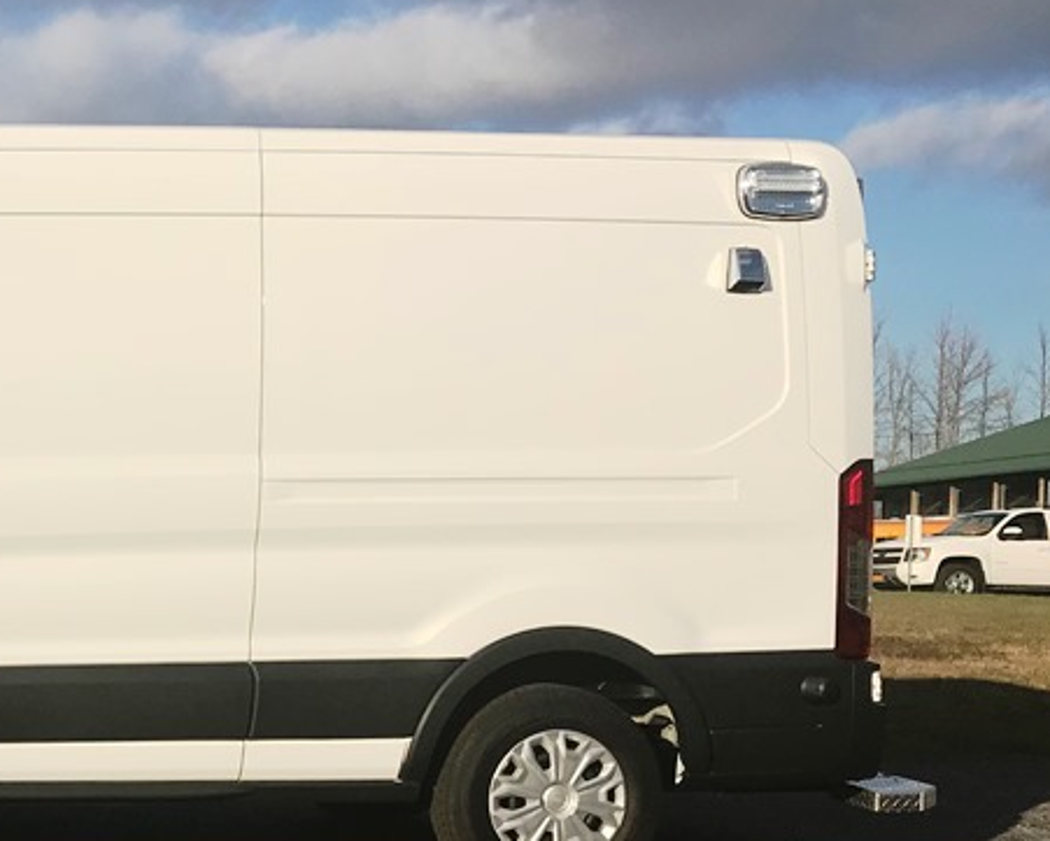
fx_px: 1927
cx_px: -72
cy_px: 678
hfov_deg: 28.1
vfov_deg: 24.2
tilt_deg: -1.0
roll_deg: -1.0
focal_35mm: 62
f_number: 1.8
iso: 20
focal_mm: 3.99
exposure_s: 1/4566
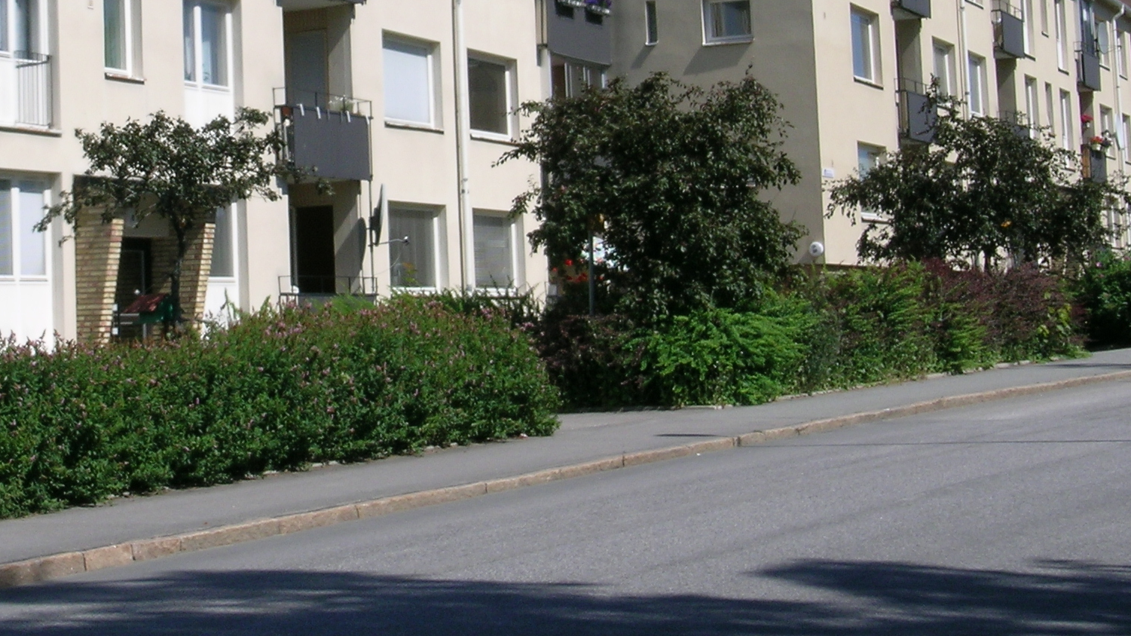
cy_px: 99
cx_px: 292
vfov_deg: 15.2
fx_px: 2369
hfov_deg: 26.5
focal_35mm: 79
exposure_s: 1/247
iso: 50
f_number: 7.2
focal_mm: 8.7
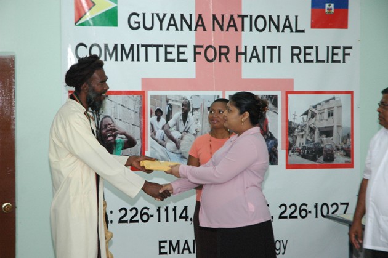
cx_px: 194
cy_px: 129
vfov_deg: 14.7
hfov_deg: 21.9
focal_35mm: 93
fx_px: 1002
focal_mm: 62
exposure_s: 1/100
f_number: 4.5
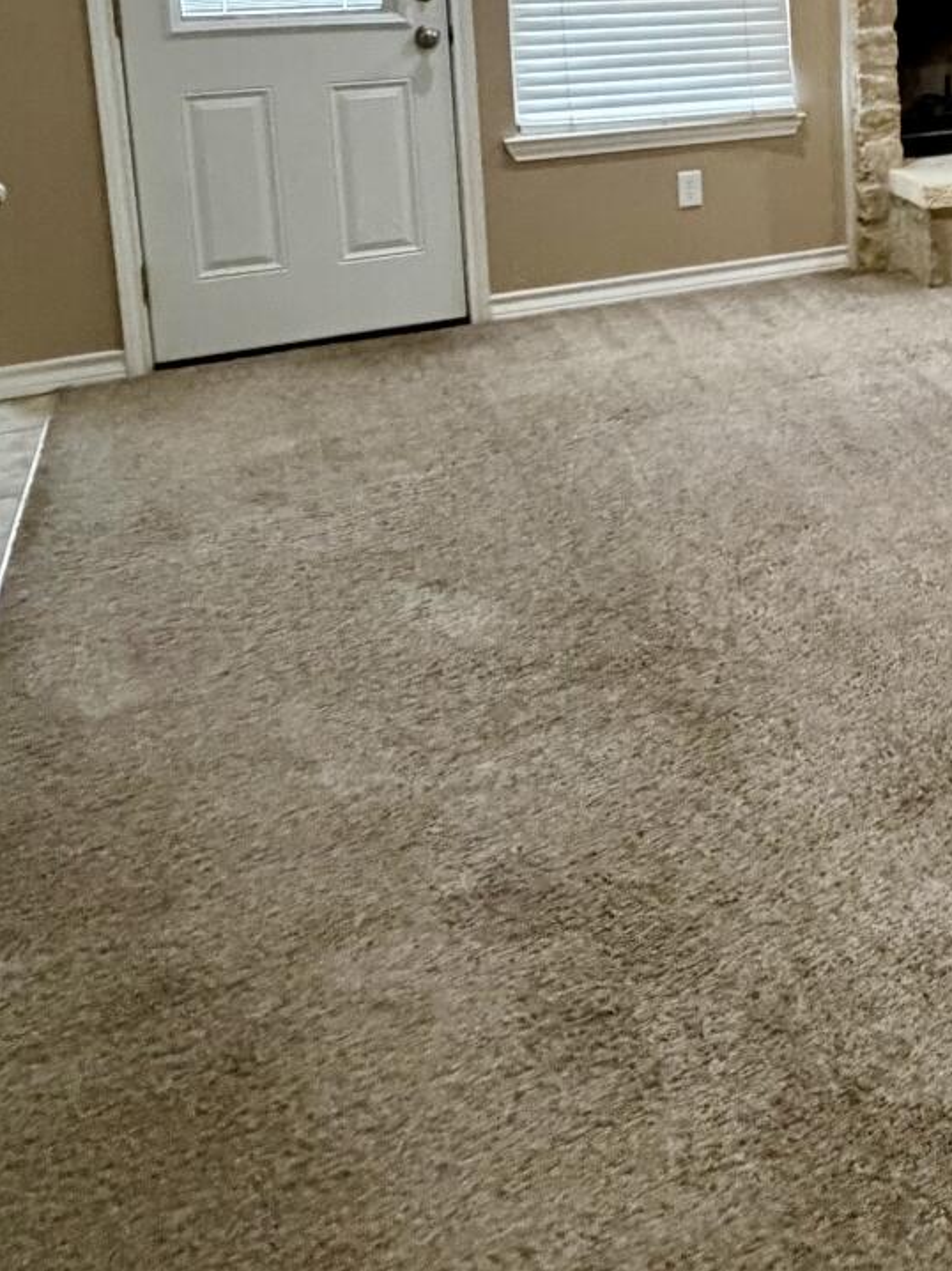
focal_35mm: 39
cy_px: 97
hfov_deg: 30.9
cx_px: 1154
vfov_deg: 43.2
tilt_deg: -8.9
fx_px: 1431
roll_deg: -0.1
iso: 640
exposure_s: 1/60
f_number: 2.2
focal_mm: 2.22
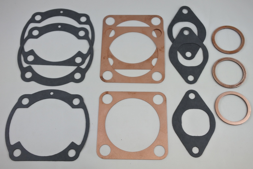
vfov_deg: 34.2
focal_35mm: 39
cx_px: 126
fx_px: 274
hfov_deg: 49.6
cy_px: 84
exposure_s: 1/200
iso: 400
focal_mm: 14.7
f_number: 4.2
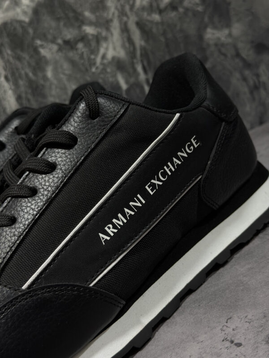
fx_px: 497
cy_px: 179
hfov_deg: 30.3
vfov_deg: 39.7
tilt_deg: -15.6
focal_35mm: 48
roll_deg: +24.2
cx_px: 134
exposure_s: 1/40
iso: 320
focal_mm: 6.76
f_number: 1.78
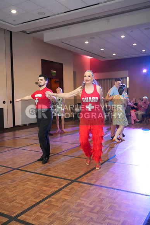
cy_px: 112
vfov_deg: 54.4
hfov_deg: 37.9
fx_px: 219
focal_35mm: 35
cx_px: 75
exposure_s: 1/400
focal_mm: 35
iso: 12800
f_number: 4
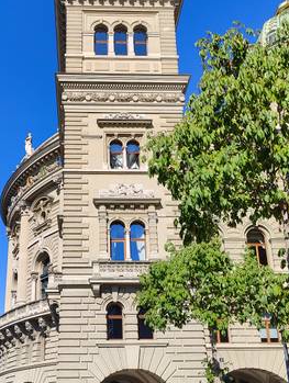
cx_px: 104
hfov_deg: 34.2
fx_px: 466
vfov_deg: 44.3
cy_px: 241
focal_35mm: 42
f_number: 1.8
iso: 50
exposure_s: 1/2088
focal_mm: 6.06
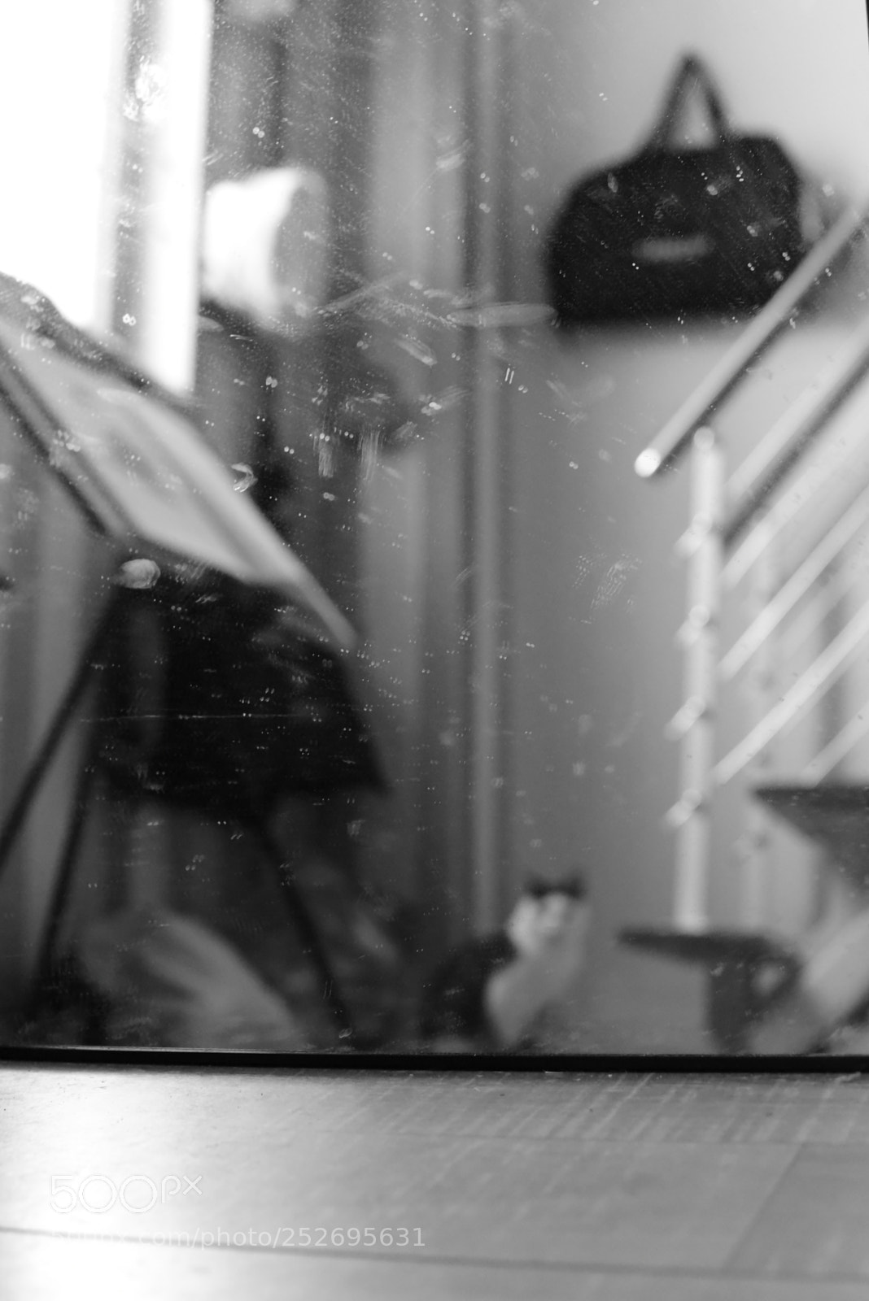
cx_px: 434
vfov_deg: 39.6
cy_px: 650
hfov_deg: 27.0
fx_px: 1809
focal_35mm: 50
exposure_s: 1/60
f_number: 5.6
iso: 10000
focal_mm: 50
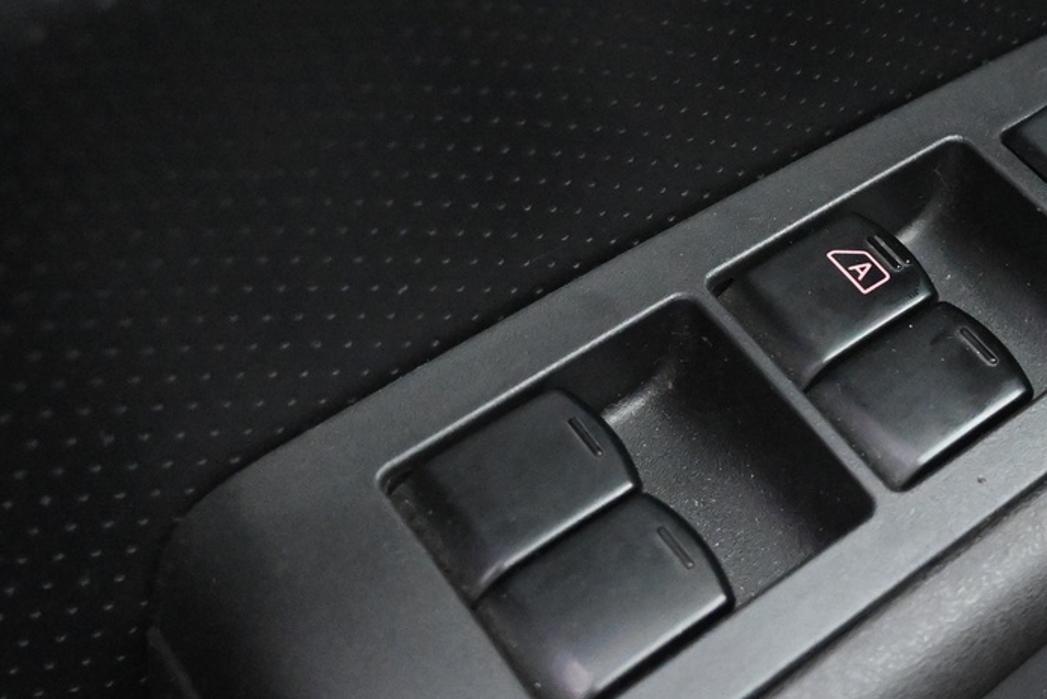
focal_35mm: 56
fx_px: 1629
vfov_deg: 24.0
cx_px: 929
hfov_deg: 33.8
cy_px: 190
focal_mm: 16
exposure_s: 1/25
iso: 9000
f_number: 3.5
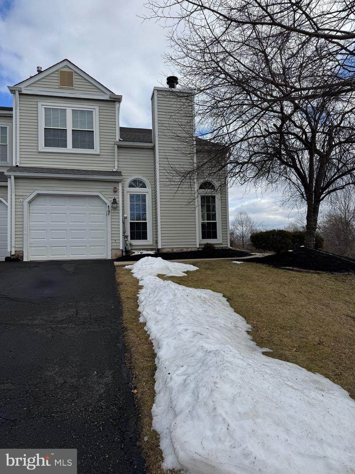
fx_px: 328
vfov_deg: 71.6
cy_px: 237
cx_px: 178
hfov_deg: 56.8
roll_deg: +1.8
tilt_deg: +3.2
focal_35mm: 24
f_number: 1.78
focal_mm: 6.76
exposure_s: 1/5348
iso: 80
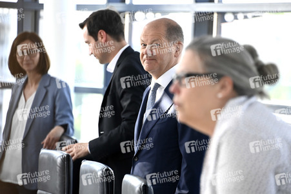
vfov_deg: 4.6
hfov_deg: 6.9
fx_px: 2423
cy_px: 97
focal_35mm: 300
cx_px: 146
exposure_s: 1/500
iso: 4000
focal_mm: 300
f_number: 5.6
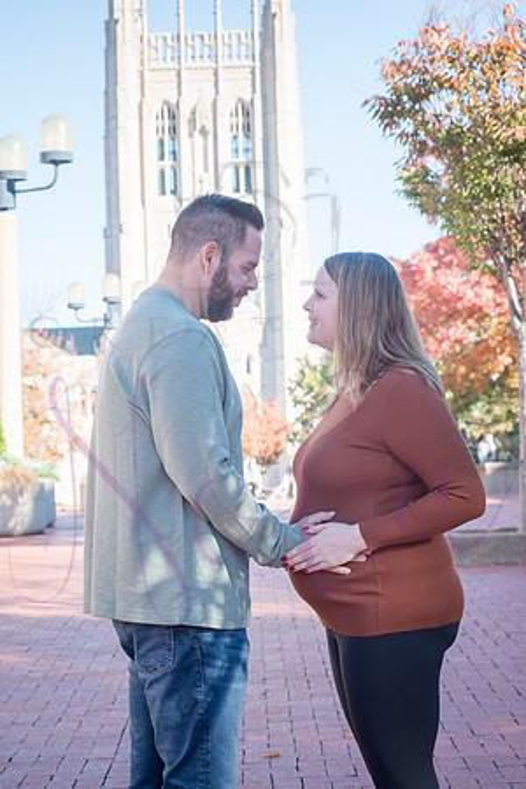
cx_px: 263
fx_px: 1753
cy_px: 394
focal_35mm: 80
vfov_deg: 25.4
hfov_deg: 17.1
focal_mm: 80
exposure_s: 1/500
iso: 800
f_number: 9
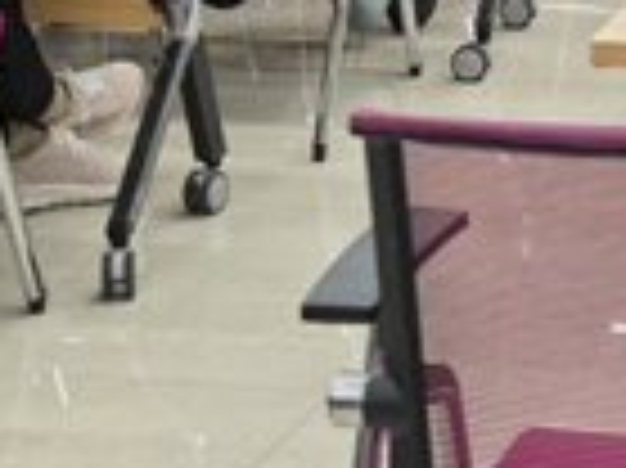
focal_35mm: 173
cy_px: -432
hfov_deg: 10.9
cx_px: 1009
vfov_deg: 8.2
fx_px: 3126
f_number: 1.4
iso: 50
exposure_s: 1/142
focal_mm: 6.98
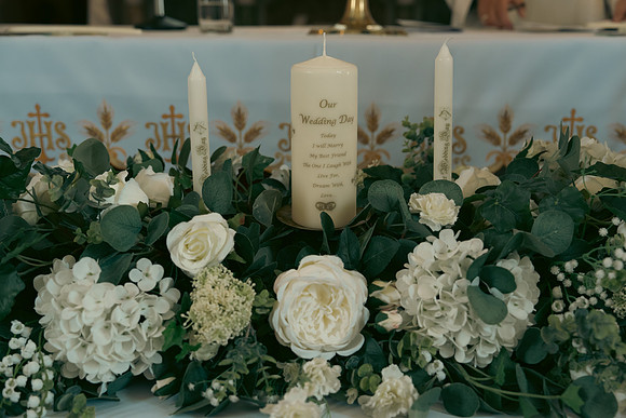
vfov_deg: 31.9
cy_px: 209
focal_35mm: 42
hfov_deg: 46.4
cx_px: 313
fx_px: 730
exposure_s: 1/250
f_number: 3.5
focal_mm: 42
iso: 1250
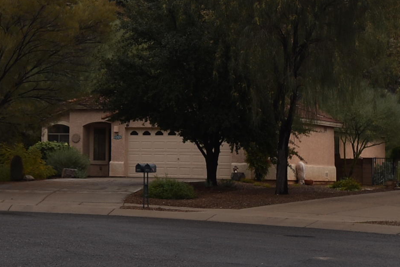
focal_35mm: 106
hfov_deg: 18.8
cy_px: 45
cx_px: 9
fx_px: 1179
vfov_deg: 12.9
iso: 100
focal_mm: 22
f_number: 6.3
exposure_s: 1/160
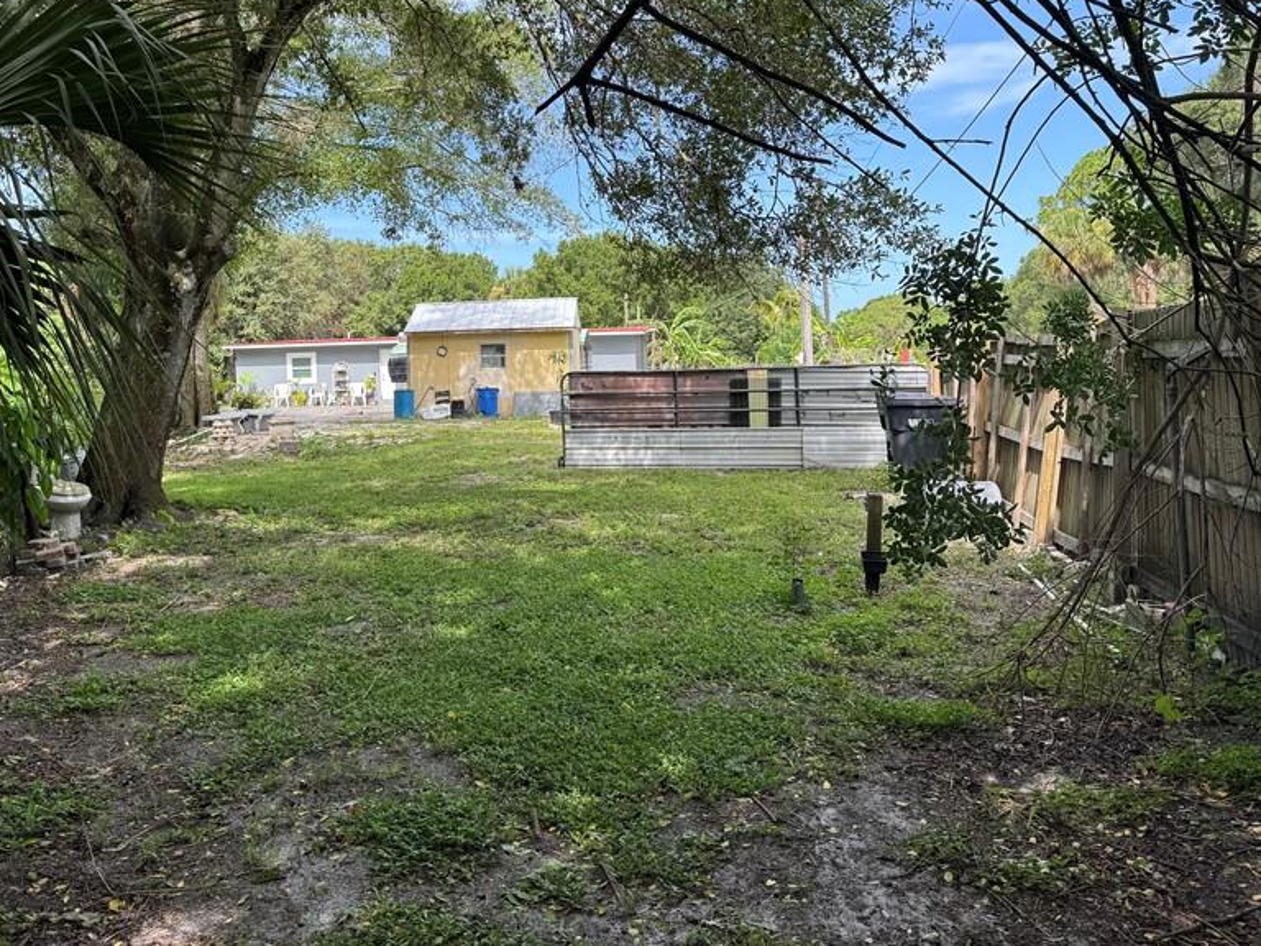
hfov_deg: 56.5
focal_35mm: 32
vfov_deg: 43.7
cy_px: 345
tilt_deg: +1.2
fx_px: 1166
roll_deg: +2.4
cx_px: 527
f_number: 1.78
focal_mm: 6.76
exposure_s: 1/925
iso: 80
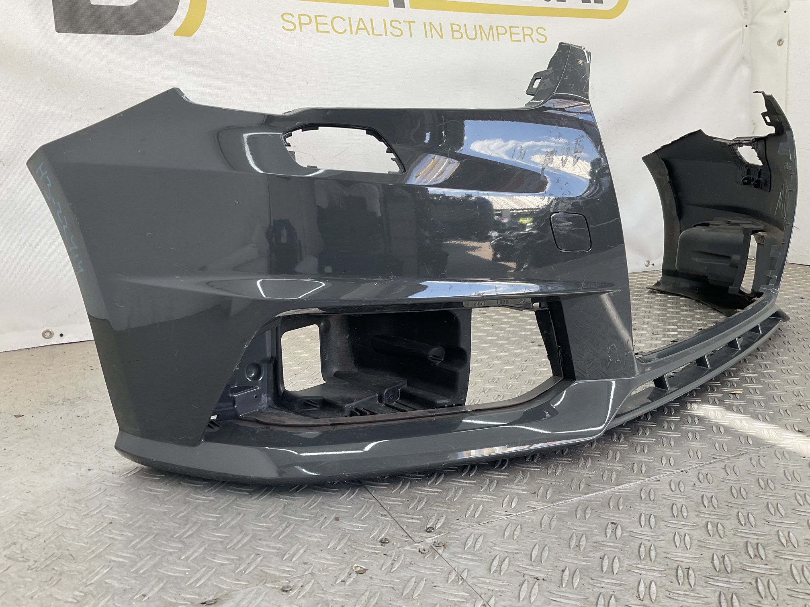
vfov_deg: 48.2
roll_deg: +1.6
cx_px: 405
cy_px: 304
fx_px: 679
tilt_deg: -11.1
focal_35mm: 29
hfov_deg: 61.7
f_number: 1.8
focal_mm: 3
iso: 20
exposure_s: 1/100
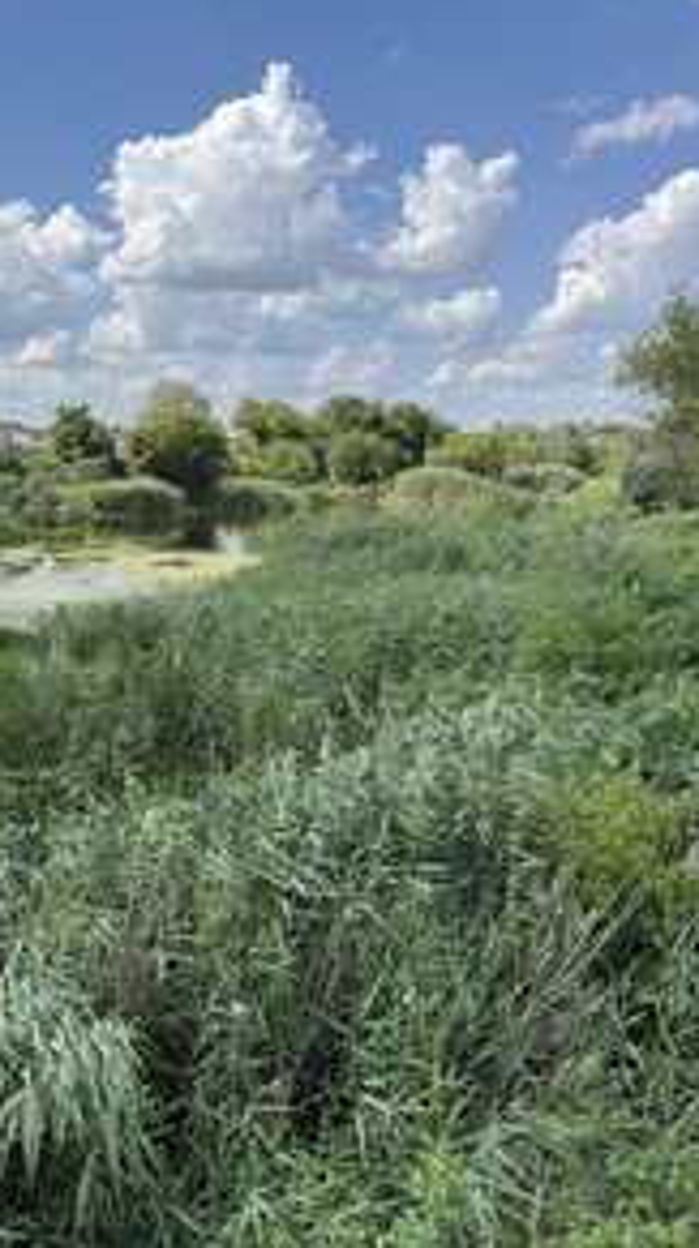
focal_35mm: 36
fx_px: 1190
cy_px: 630
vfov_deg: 55.3
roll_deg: -0.8
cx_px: 227
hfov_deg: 32.4
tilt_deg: -8.9
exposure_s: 1/3597
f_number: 1.78
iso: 80
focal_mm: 6.76
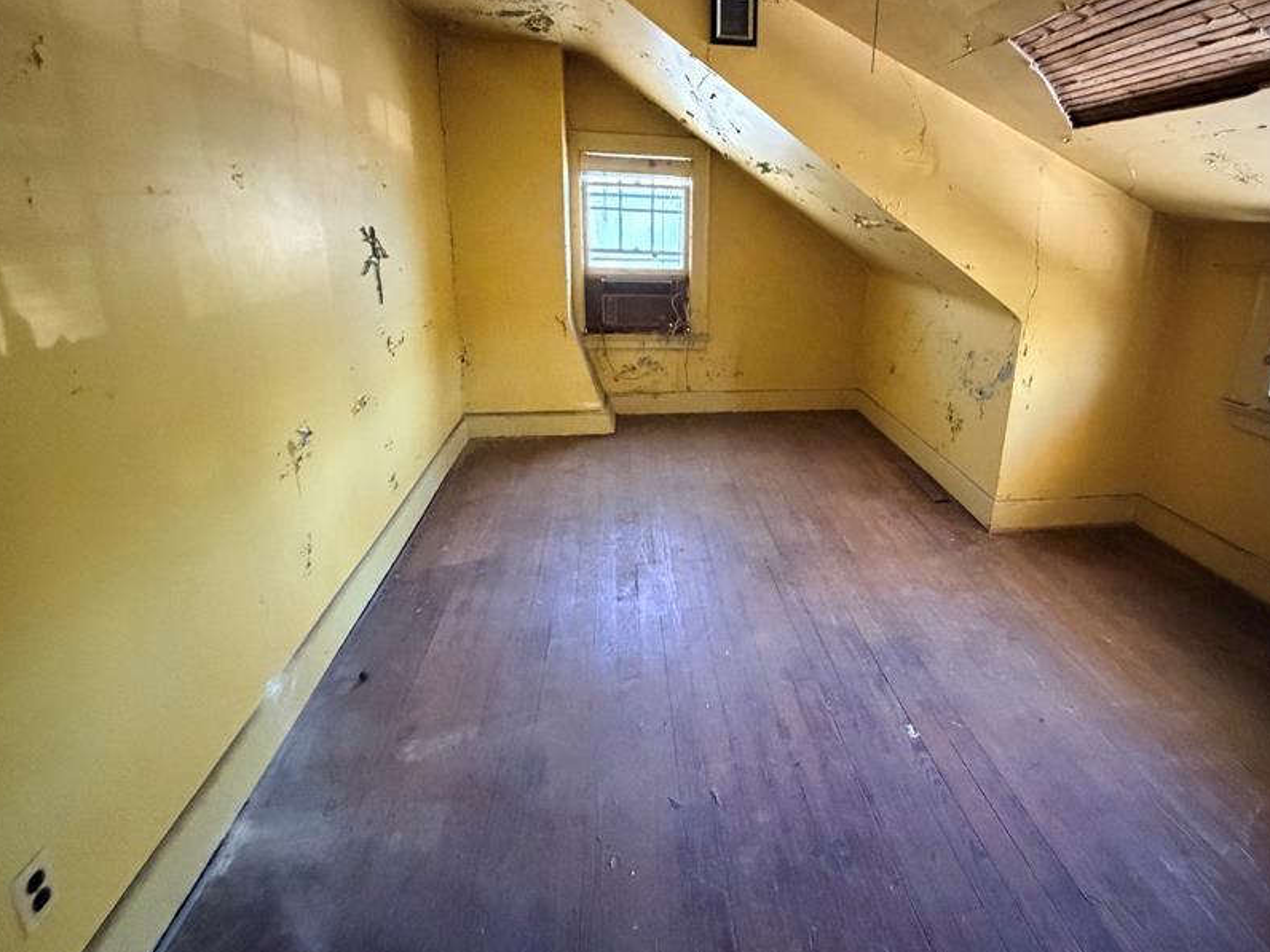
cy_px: 376
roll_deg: -1.6
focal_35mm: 18
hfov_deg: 87.0
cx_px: 743
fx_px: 660
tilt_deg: -14.9
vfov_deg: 70.8
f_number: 2.2
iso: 1250
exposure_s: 1/49
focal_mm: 2.22
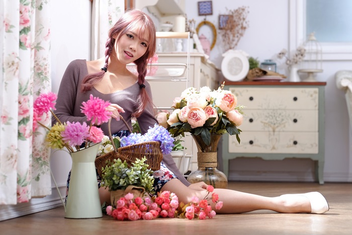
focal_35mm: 84
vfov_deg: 16.2
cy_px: 118
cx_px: 176
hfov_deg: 24.2
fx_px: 821
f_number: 2.8
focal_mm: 56
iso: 200
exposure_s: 1/180
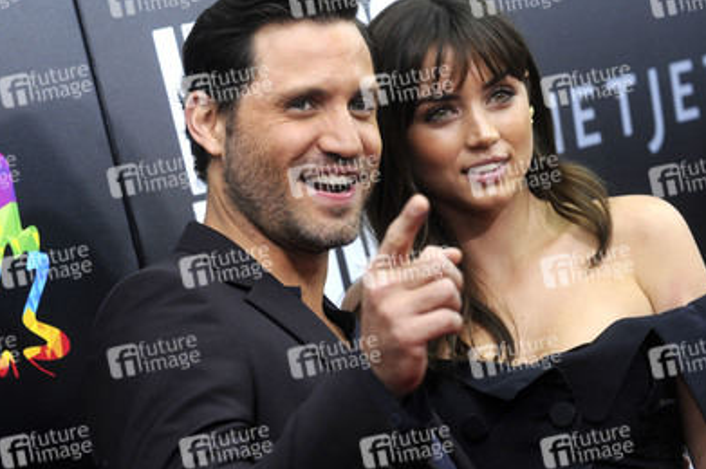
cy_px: 222
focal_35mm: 144
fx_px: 2822
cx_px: 358
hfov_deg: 14.3
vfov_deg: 9.5
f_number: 5
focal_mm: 125
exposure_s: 1/320
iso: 1600
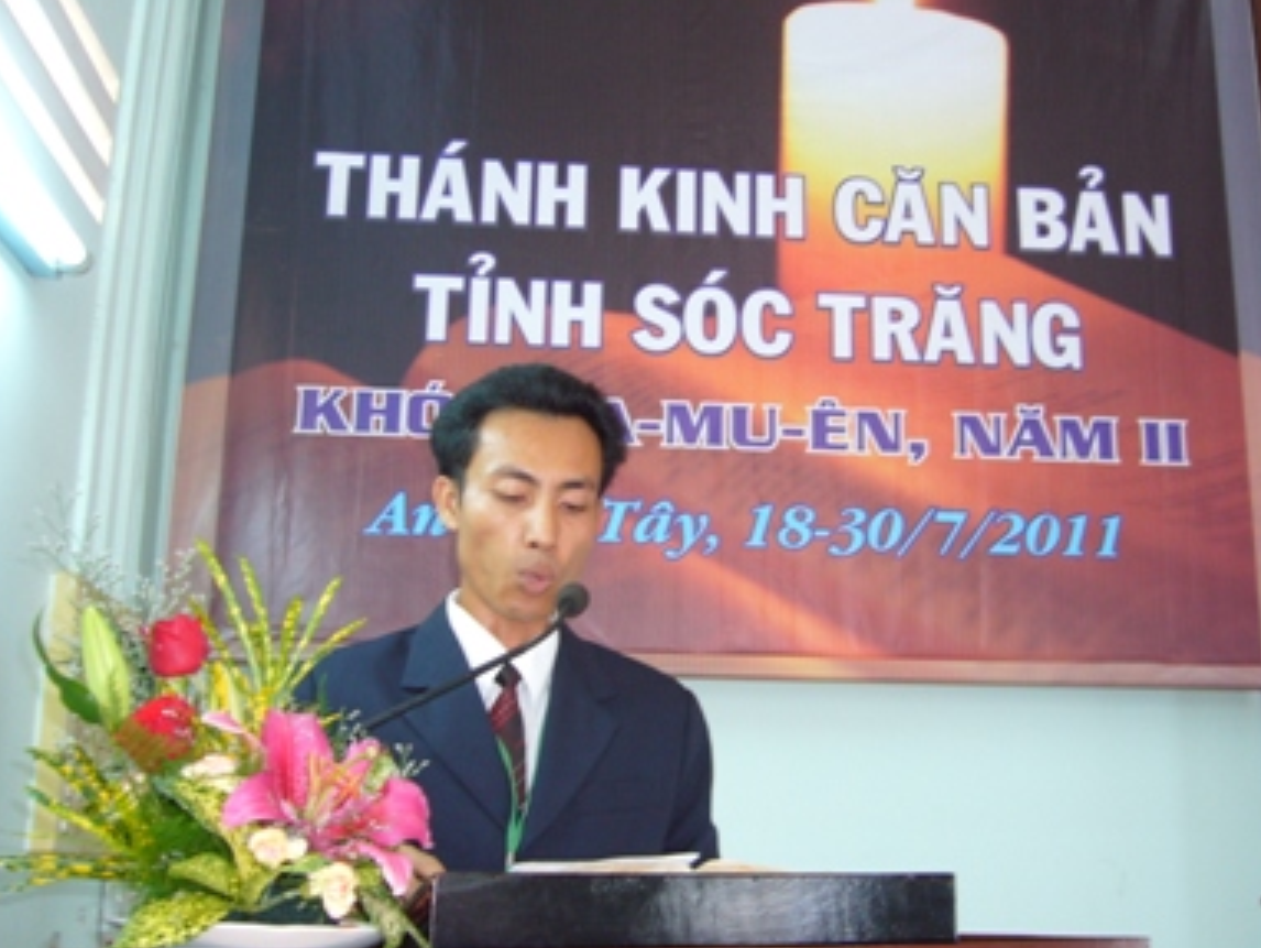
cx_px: 637
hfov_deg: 45.7
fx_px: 1494
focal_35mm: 41
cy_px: 515
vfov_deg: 35.2
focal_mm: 5.8
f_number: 2.8
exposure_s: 1/13
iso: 100
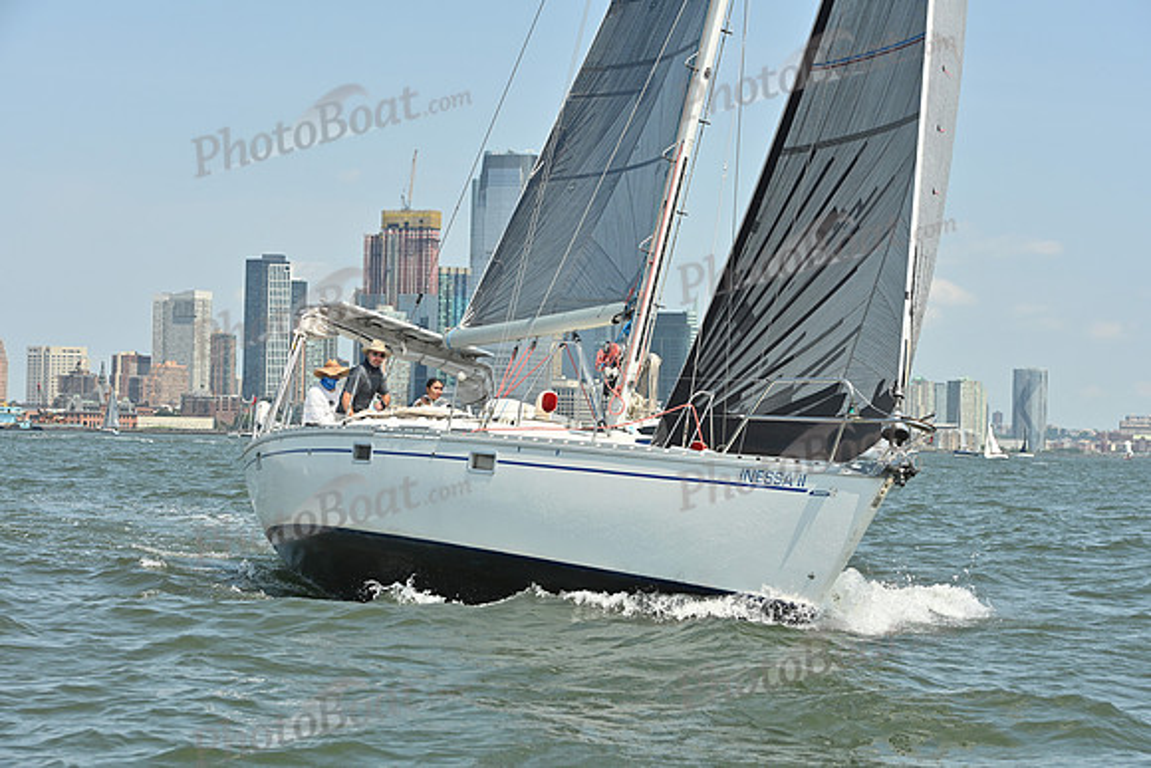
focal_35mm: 82
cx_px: 576
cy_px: 384
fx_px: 2622
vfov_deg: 16.7
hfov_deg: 24.8
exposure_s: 1/1250
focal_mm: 82
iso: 320
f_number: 7.1
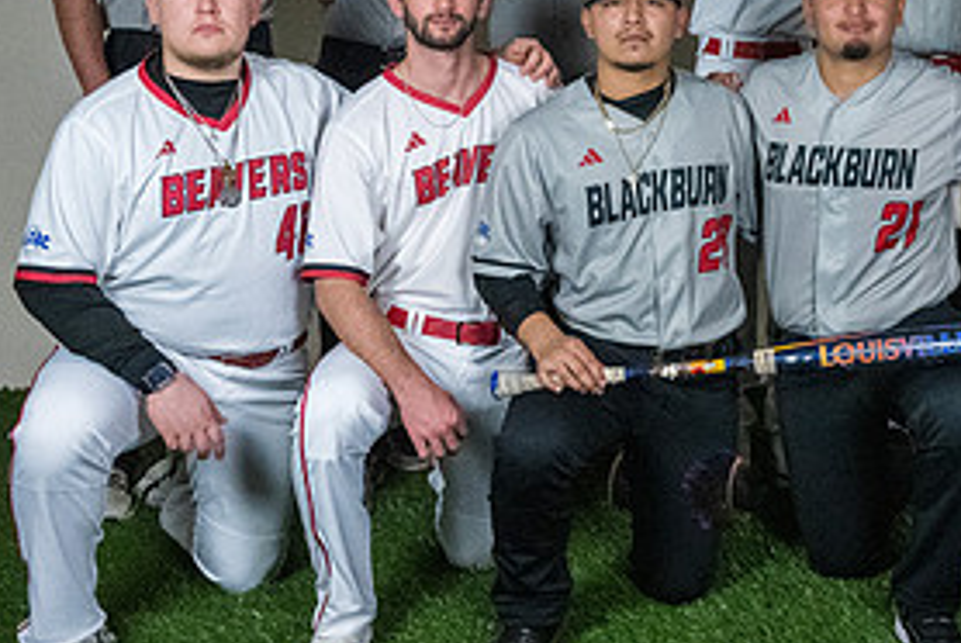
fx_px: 1630
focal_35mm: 61
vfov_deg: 22.1
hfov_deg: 31.7
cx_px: 806
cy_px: 145
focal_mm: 24
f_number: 6.3
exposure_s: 1/160
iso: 6400
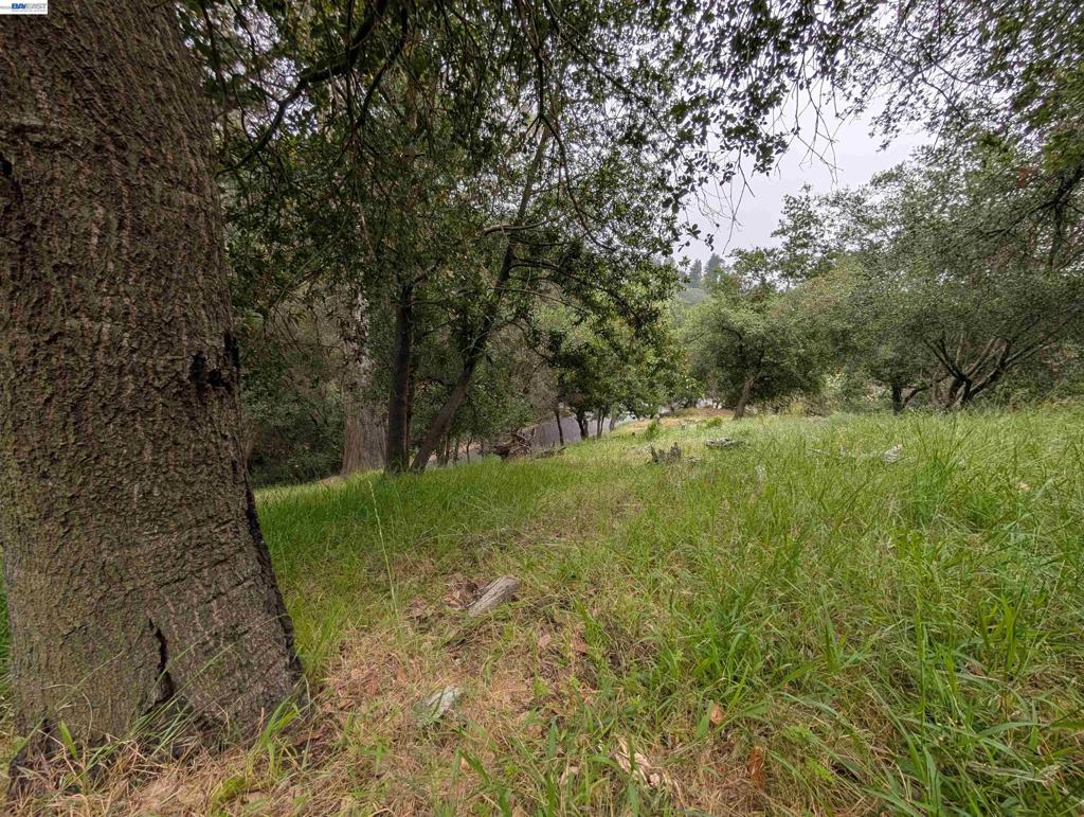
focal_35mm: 12
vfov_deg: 94.6
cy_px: 408
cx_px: 542
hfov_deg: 110.5
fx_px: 376
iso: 50
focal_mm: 2.02
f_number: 1.7
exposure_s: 1/732
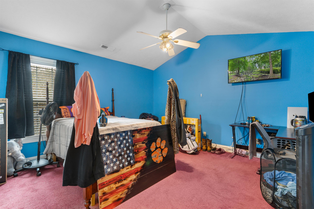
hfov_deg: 100.4
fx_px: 131
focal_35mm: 15
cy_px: 104
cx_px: 157
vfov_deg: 77.3
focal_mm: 10
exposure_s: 1.6
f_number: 4.5
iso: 100
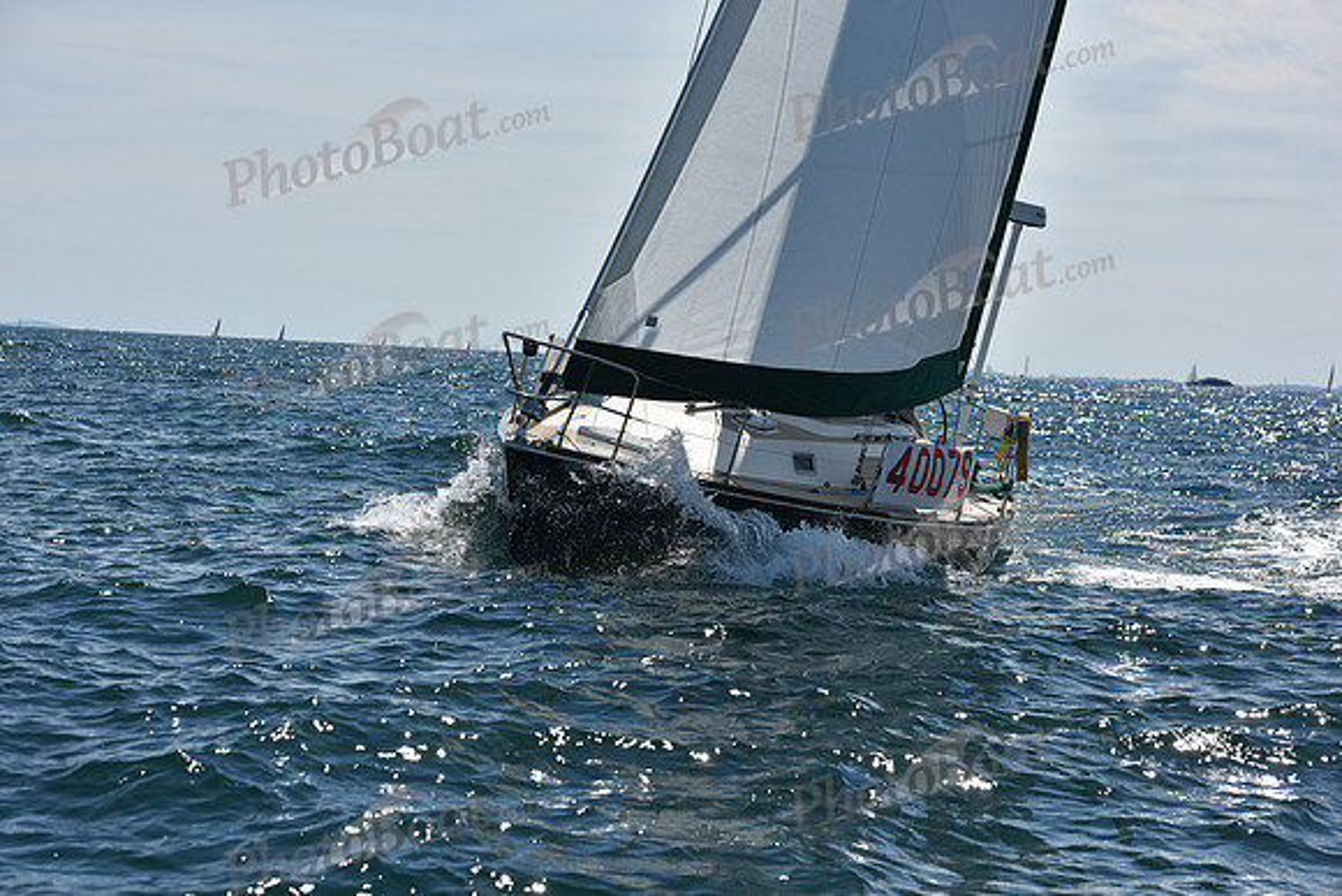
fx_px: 3542
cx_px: 671
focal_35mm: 95
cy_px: 448
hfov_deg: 21.5
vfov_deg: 14.4
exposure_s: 1/2500
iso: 250
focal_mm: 95
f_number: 6.3
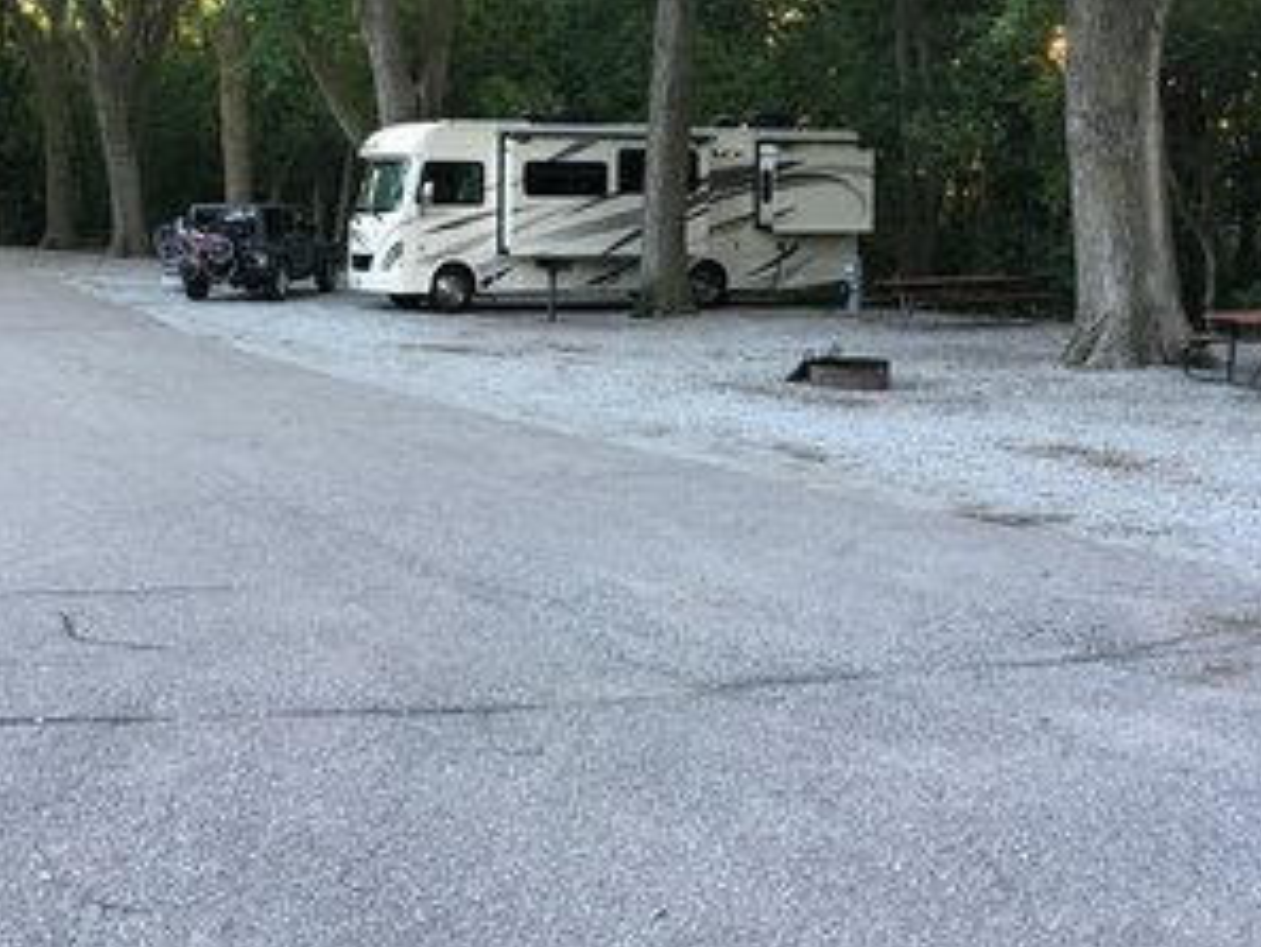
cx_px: 444
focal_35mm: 52
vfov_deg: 27.9
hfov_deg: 36.5
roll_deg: -0.5
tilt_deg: -2.8
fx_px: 1895
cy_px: 335
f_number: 2.2
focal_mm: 4.15
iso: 40
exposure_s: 1/30
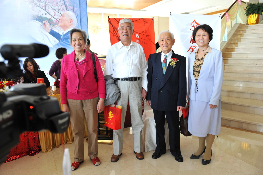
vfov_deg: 44.9
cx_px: 132
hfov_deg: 63.7
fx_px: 212
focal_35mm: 29
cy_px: 88
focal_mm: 29
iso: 640
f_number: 4.5
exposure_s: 1/60
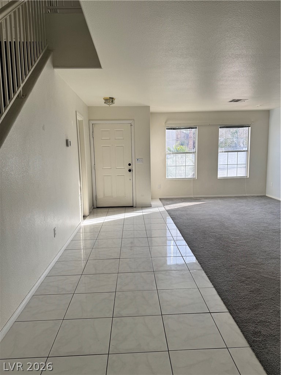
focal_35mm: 24
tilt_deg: -6.7
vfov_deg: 71.6
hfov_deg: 56.8
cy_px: 188
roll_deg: +2.5
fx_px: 260
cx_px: 140
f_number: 1.78
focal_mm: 6.76
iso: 80
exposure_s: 1/374
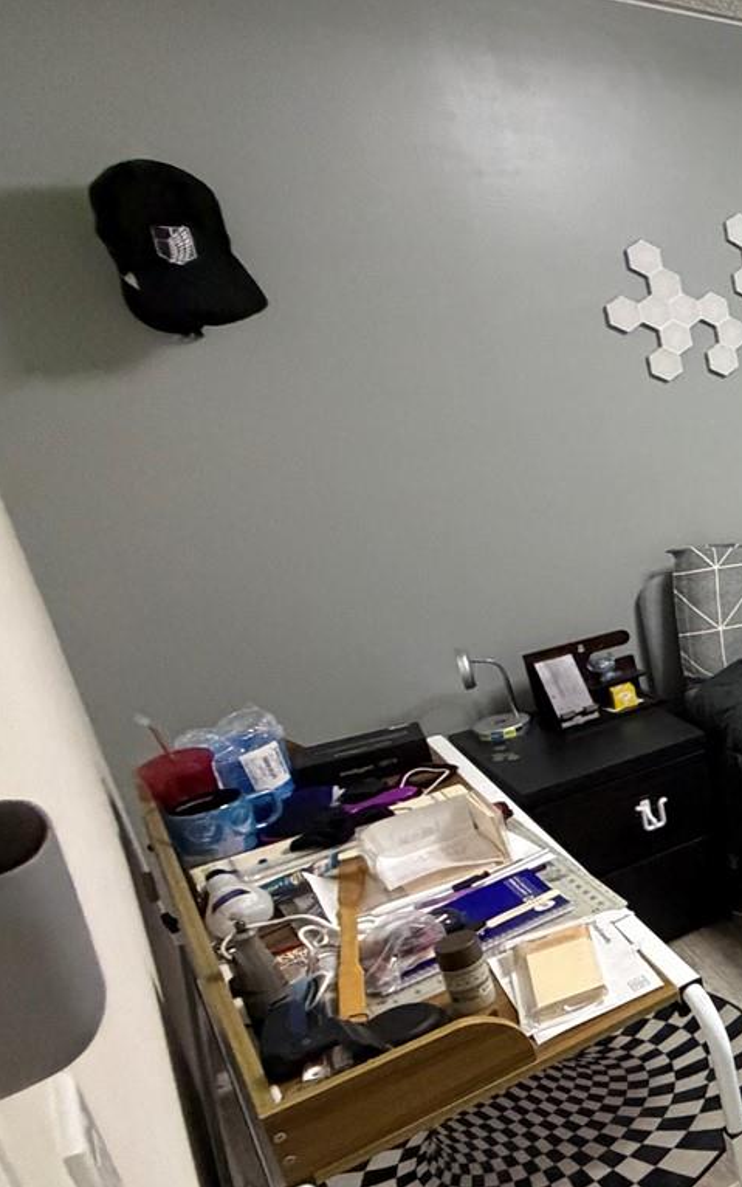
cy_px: 631
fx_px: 1003
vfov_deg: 61.2
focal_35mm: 31
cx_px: 1210
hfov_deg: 25.3
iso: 800
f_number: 2.2
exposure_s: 1/60
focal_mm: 2.22
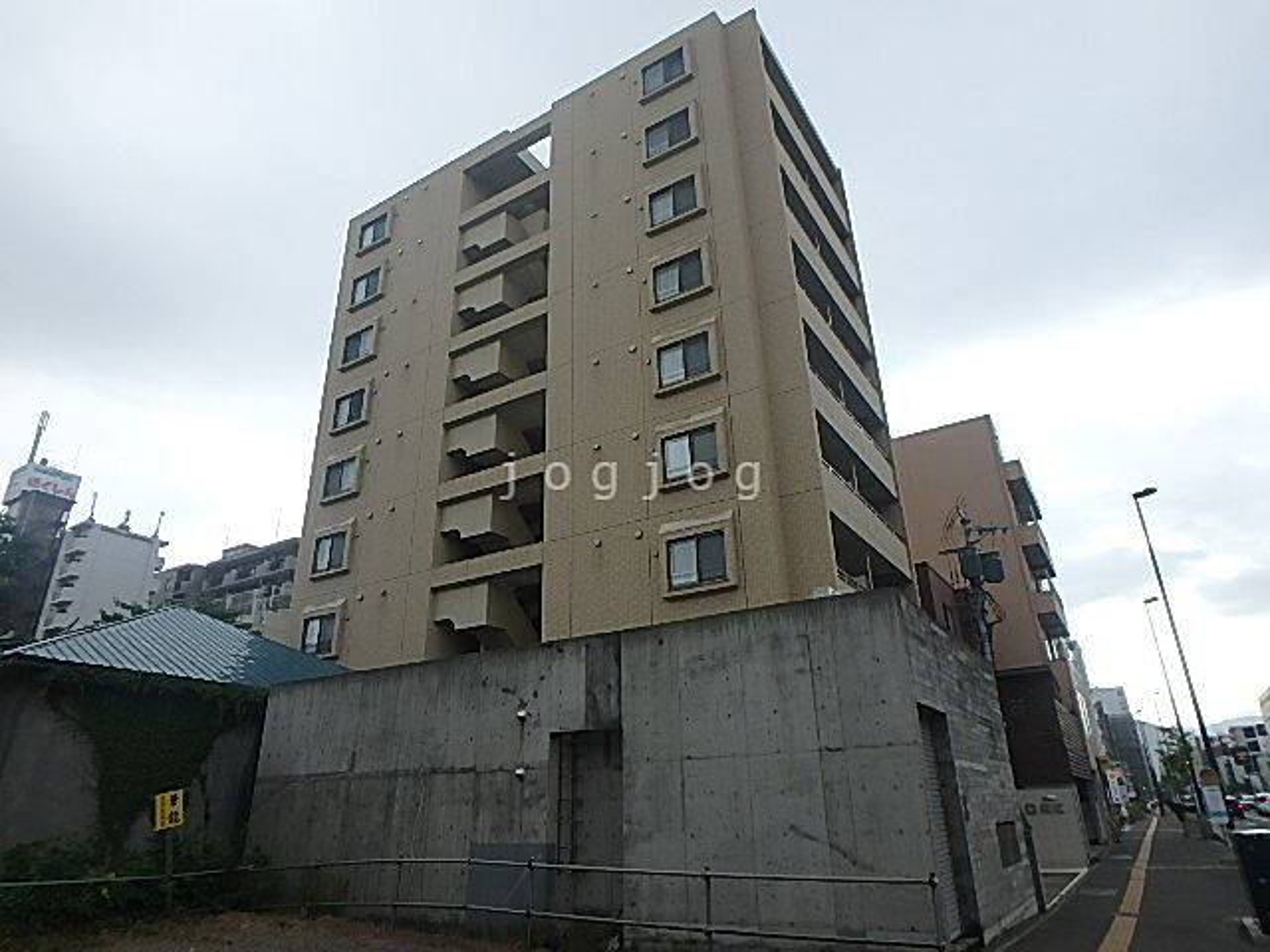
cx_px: 635
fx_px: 770
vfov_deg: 63.4
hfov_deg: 79.0
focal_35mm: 21
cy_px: 476
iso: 125
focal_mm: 3.7
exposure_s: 1/500
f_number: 3.5
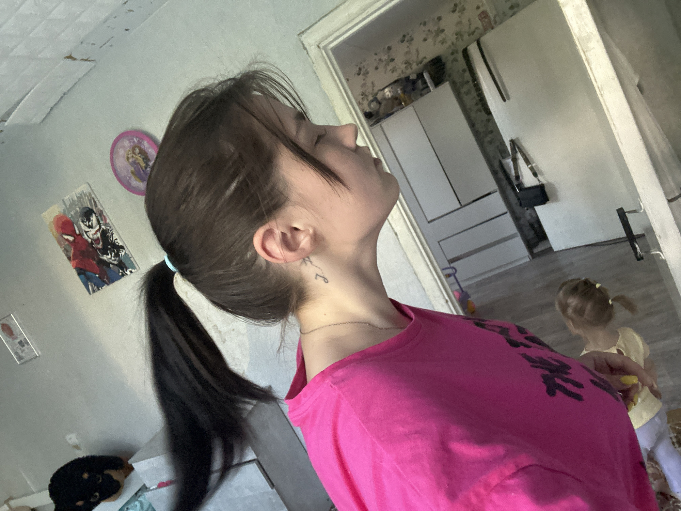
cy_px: 256
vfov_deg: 58.9
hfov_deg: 73.9
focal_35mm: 23
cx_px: 340
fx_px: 452
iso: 320
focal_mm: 2.69
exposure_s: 1/41
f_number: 1.9
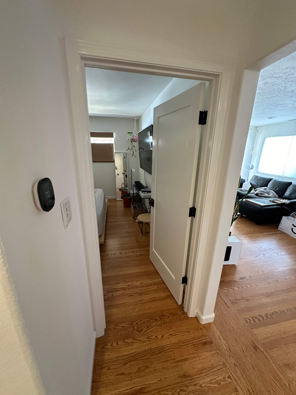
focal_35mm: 14
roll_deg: +0.8
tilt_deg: -17.3
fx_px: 160
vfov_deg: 102.1
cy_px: 198
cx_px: 148
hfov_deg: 85.7
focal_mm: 2.22
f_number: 2.2
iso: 400
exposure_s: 1/60
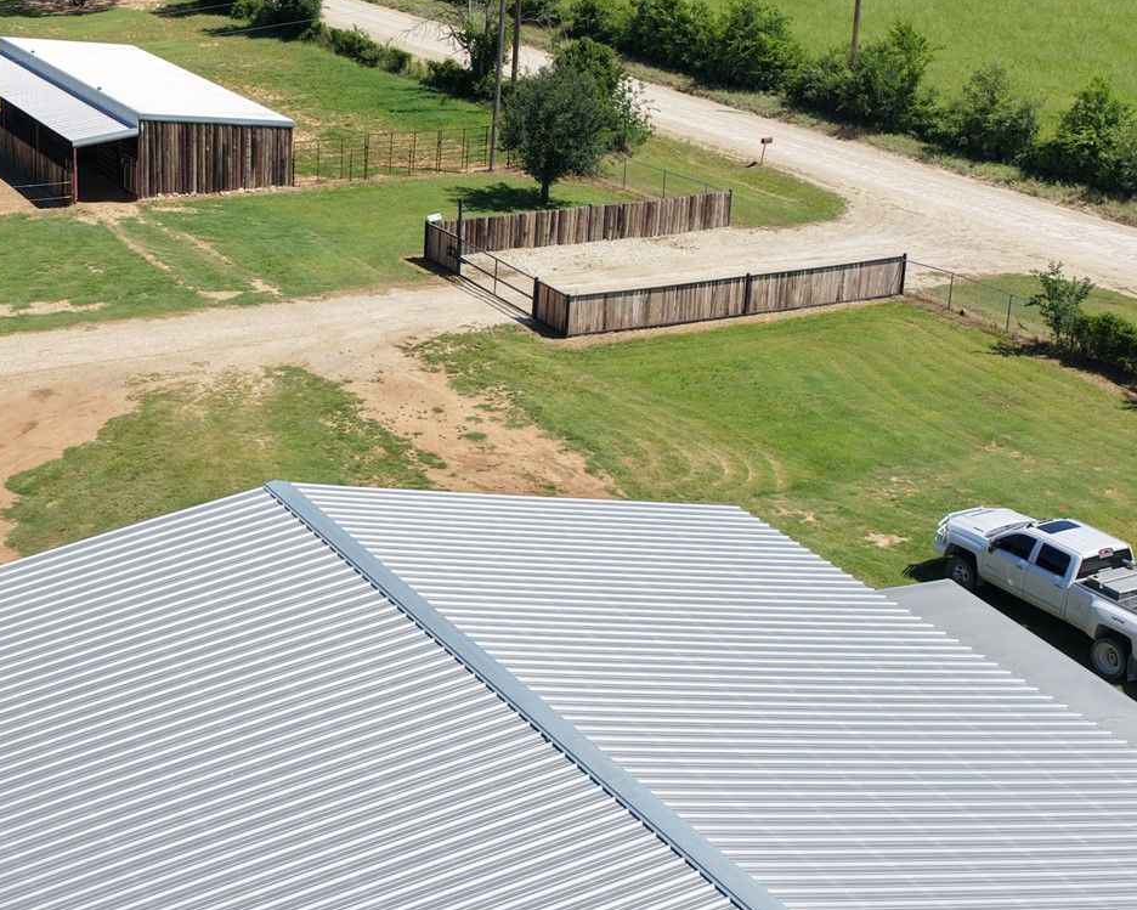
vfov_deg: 25.0
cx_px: 143
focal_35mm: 61
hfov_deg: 29.8
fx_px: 2053
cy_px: 386
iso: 100
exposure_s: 1/1000
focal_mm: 14.45
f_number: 2.8
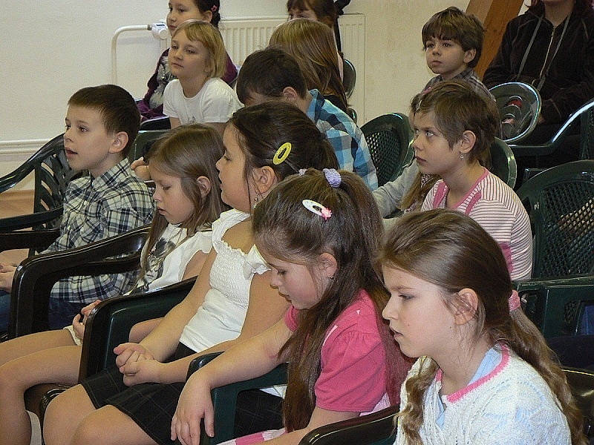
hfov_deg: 15.2
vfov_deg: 11.4
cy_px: 222
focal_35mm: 130
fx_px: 2231
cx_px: 297
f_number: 3.2
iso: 200
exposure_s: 1/30
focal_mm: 21.6
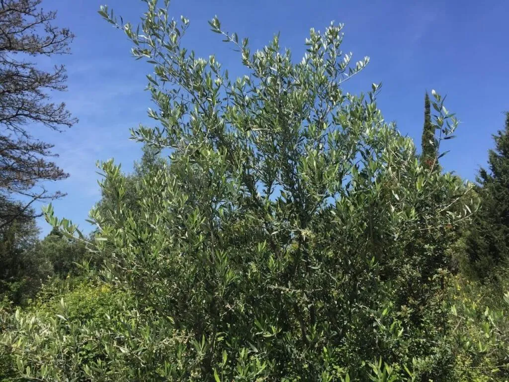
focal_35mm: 29
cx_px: 254
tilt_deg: +11.9
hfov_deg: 61.7
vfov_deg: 48.2
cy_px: 191
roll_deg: -4.4
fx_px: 426
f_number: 2.2
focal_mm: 4.15
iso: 32
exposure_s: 1/1276
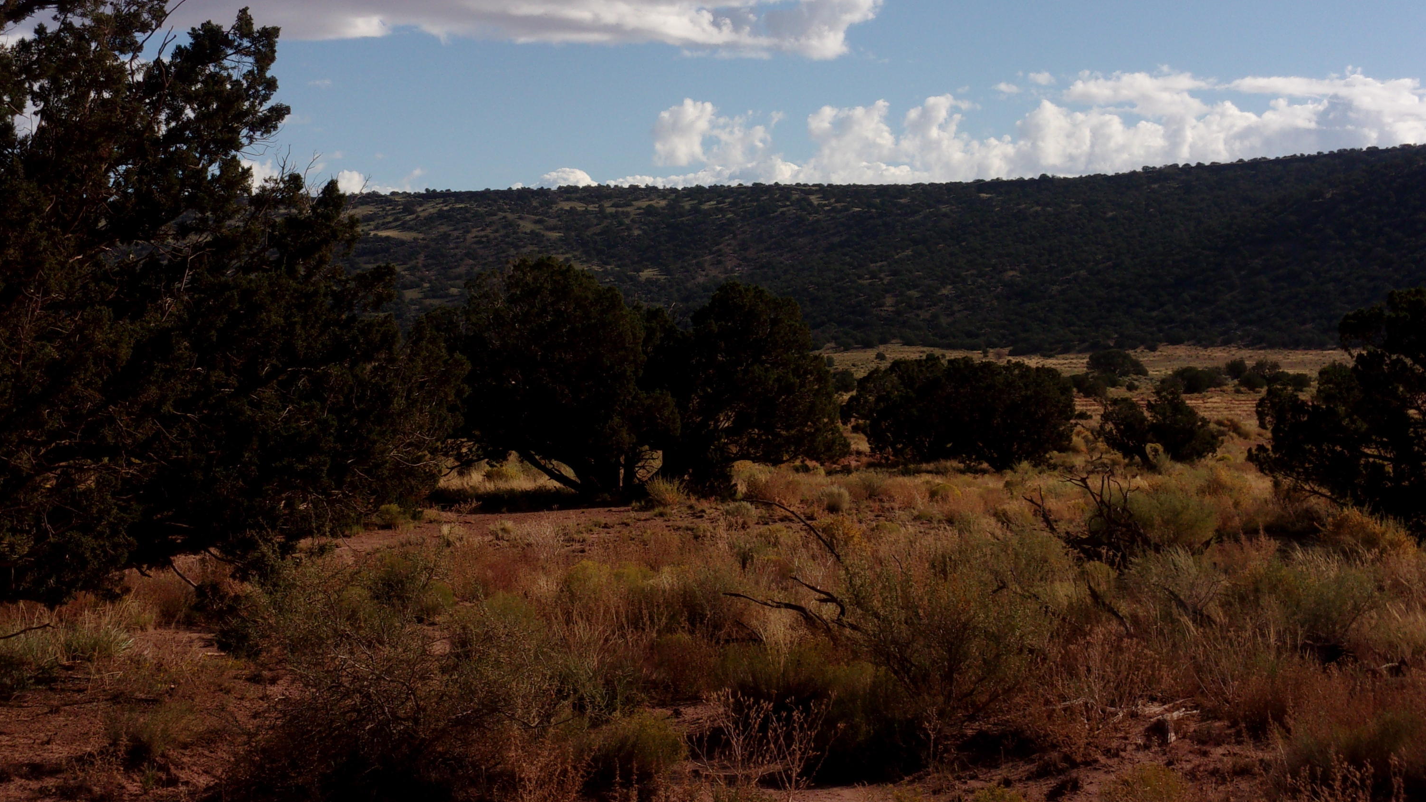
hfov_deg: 30.2
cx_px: 714
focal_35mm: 70
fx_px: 2647
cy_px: 334
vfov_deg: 17.2
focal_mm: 11.5
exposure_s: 1/150
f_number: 13.7
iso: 80
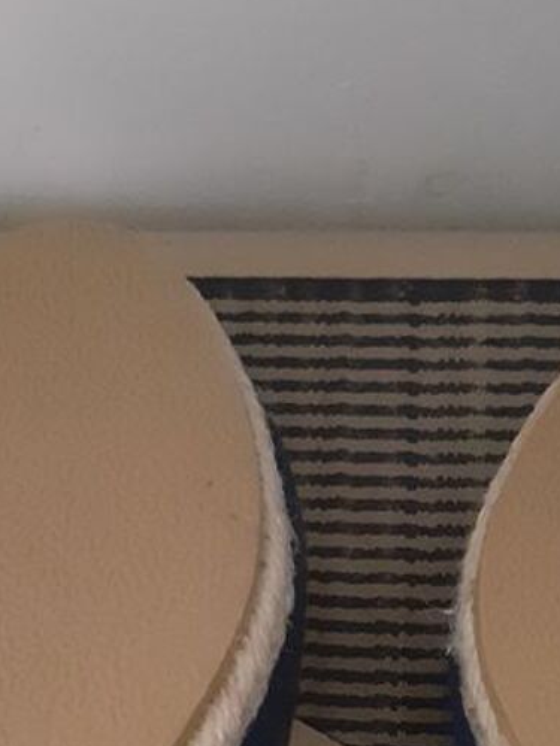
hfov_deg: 20.3
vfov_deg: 24.3
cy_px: 912
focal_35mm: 72
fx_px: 1553
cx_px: 408
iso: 1250
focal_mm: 3.6
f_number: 1.9
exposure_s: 1/13
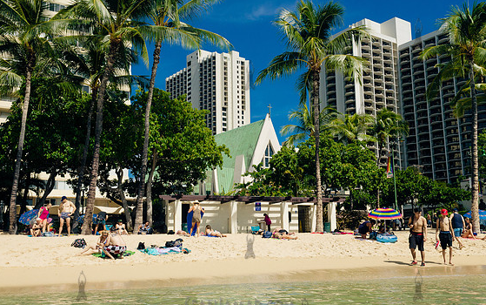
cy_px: 159
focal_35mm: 37
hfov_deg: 52.7
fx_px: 490
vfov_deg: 34.5
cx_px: 250
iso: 800
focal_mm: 35
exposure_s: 1/500
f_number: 16
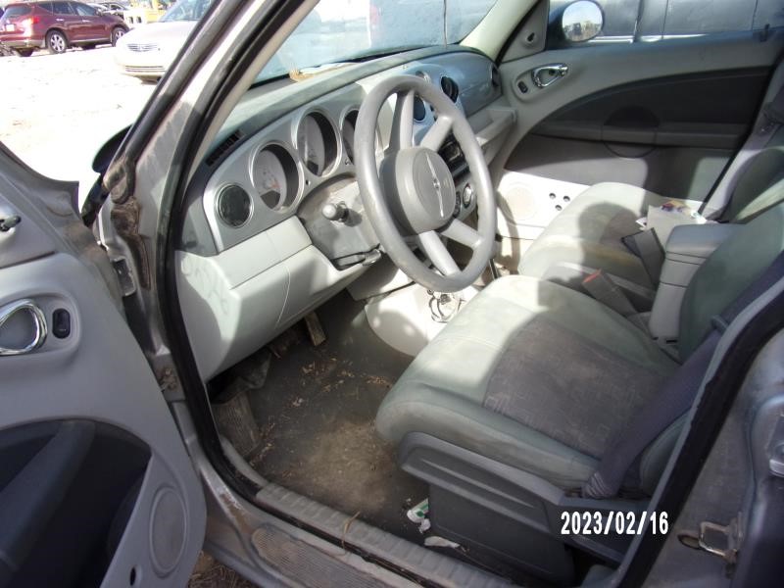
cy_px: 294
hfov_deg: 71.6
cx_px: 392
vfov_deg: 56.8
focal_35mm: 24
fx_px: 544
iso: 80
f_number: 3.3
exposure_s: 1/250
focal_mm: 4.3
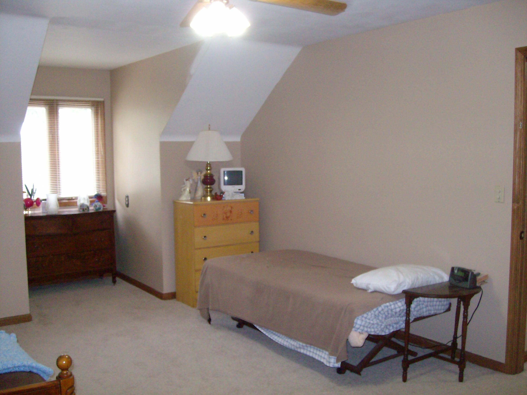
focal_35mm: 35
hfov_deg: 52.6
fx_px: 533
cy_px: 198
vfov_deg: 40.7
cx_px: 264
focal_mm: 5.8
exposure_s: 1/40
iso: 320
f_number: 2.8
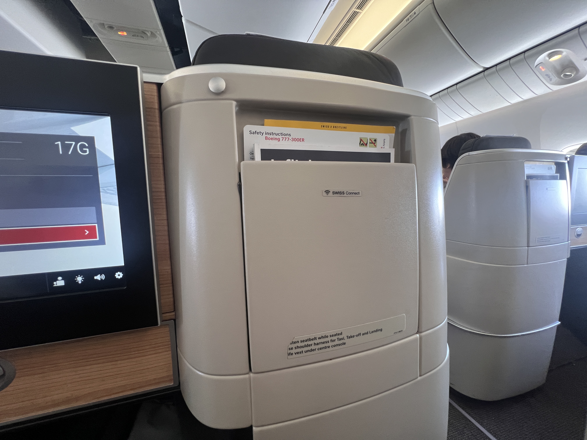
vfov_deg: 89.9
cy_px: 220
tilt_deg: -6.6
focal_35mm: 13
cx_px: 294
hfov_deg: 106.2
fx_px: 220
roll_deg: -0.1
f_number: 1.8
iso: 250
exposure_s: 1/54
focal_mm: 1.57
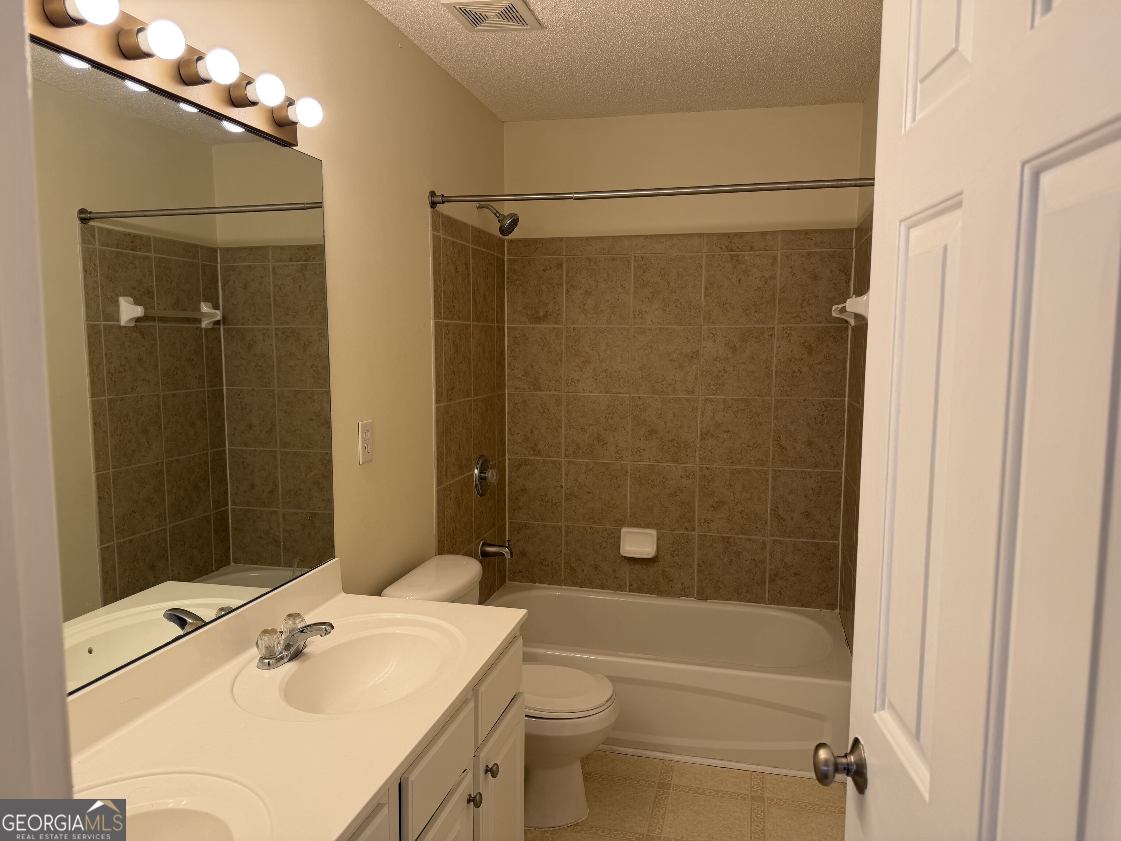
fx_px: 777
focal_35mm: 24
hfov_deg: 71.6
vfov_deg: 56.8
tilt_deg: -5.9
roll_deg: +0.2
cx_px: 560
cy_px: 420
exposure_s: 1/200
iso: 64
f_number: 1.78
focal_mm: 6.76
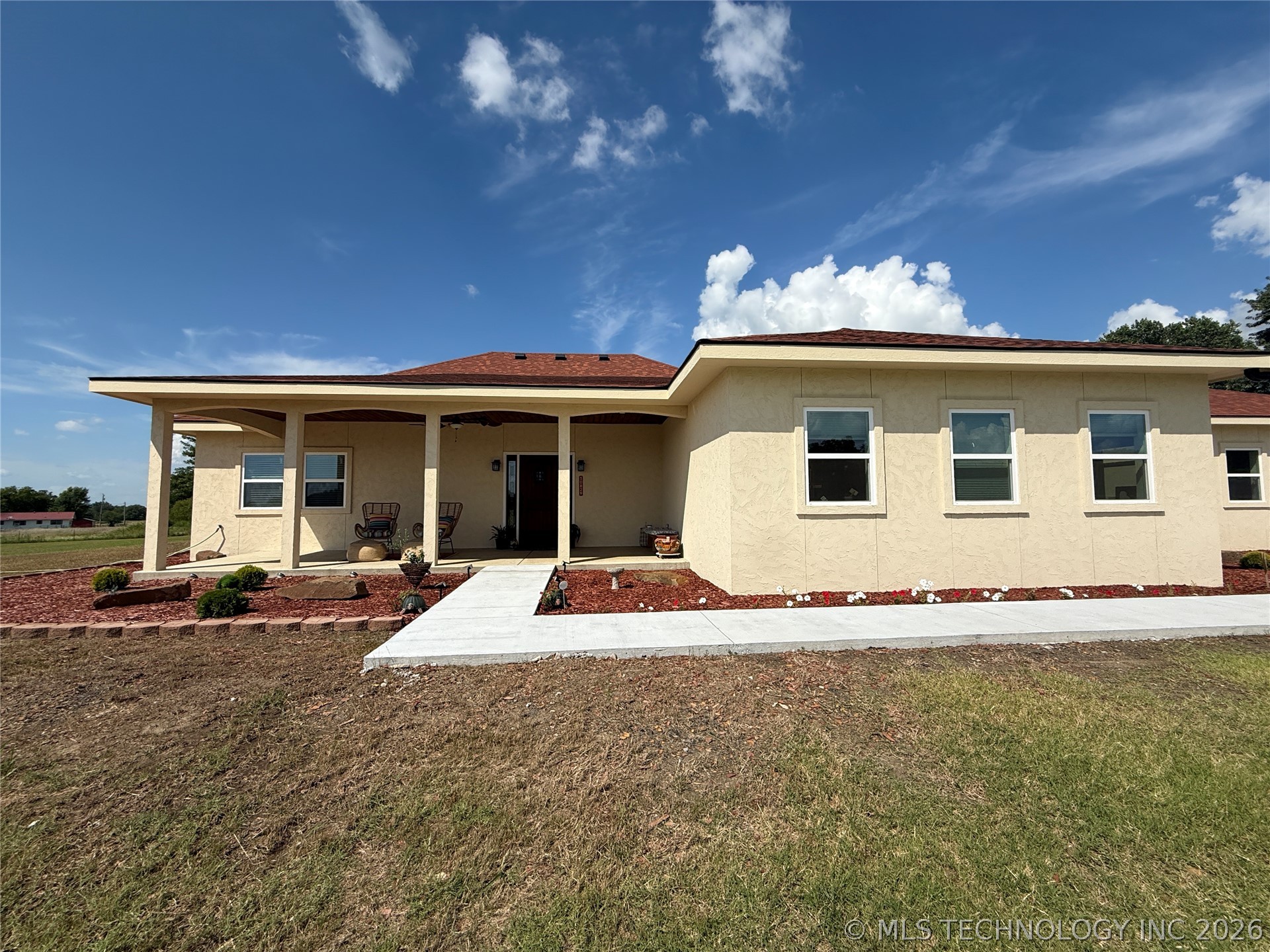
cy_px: 476
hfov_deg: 102.1
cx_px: 635
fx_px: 514
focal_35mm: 14
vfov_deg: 85.7
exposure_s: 1/4425
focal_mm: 2.22
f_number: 2.2
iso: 50
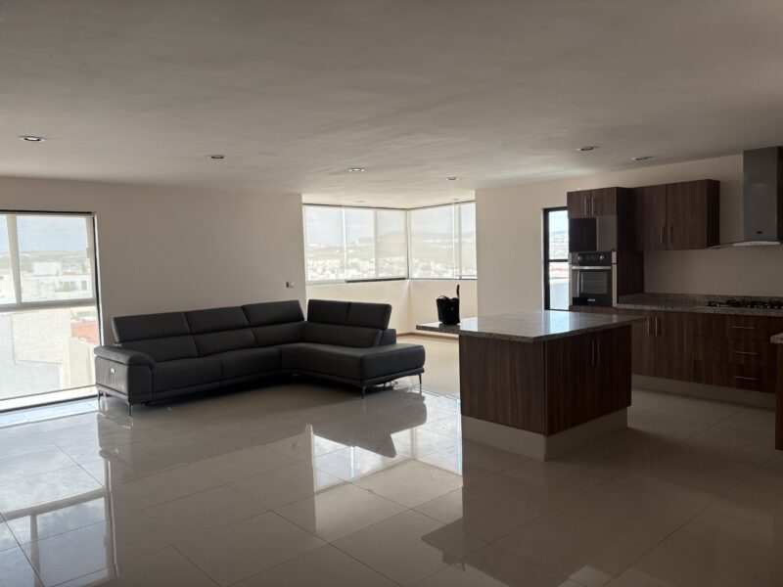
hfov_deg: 67.3
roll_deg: +2.5
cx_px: 392
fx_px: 588
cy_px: 294
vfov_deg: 53.1
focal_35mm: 26
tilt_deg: -2.9
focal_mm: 5.96
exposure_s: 1/201
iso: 80
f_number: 1.6
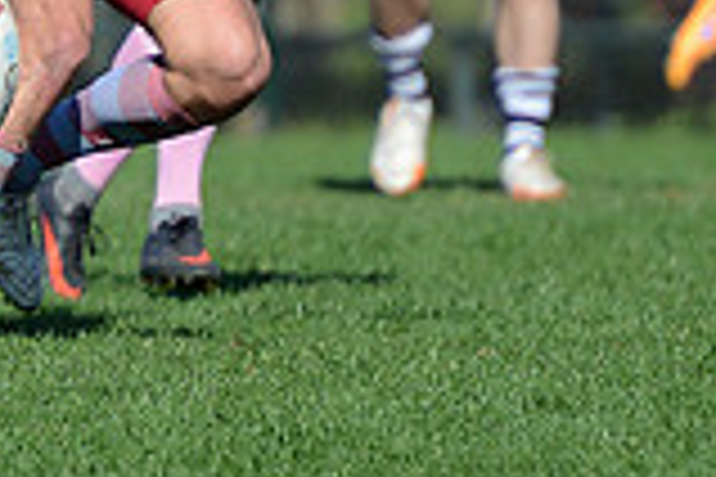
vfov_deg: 1.4
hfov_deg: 2.1
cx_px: -486
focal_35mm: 987
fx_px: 19629
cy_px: -191
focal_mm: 270
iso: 320
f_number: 4
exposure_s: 1/2000
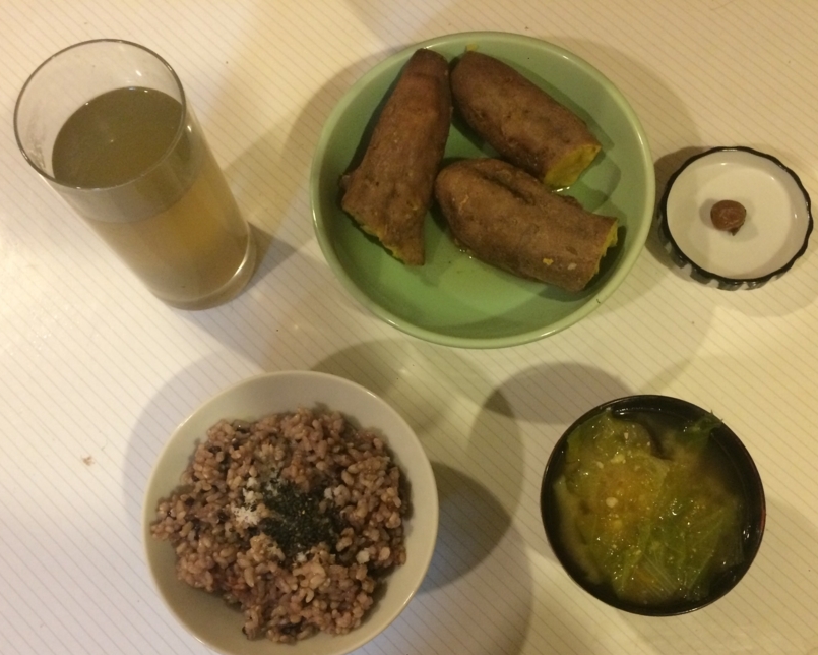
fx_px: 872
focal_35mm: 36
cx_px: 448
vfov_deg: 41.0
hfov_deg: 50.2
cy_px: 389
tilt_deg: -76.3
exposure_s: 1/24
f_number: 2.2
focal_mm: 4.15
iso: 320
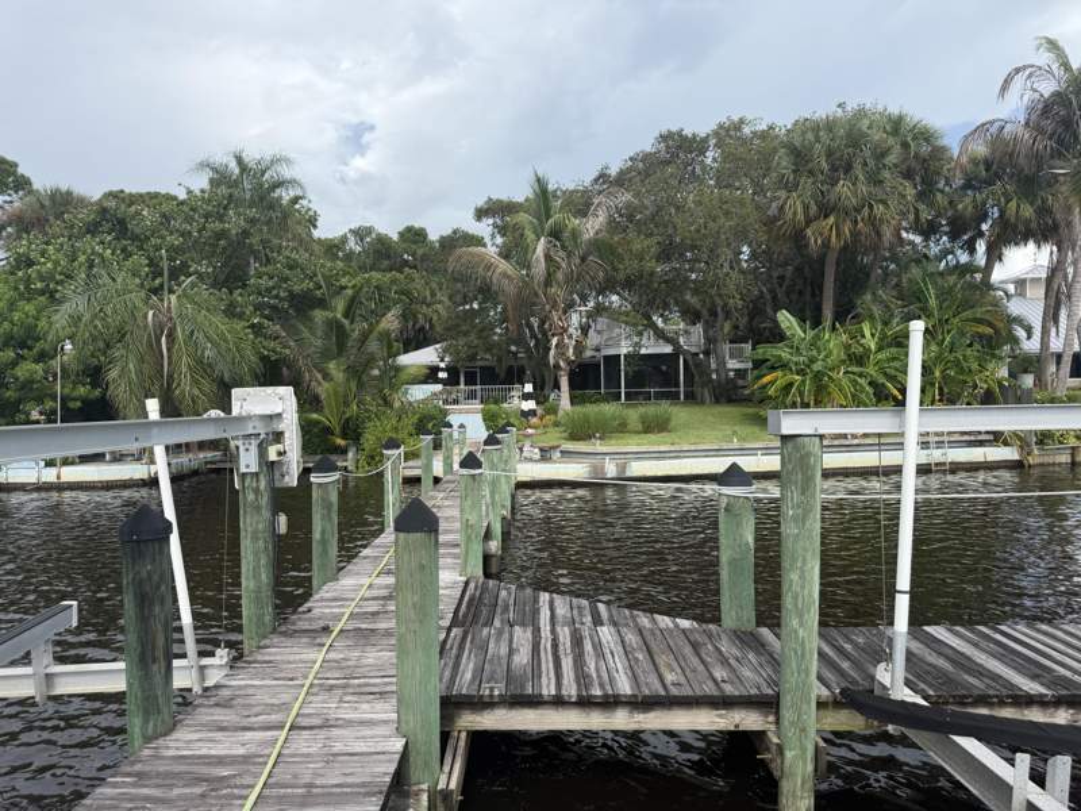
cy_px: 406
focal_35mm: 24
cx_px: 540
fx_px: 749
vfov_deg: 56.8
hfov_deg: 71.6
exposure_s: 1/2370
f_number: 1.78
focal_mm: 6.76
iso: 80
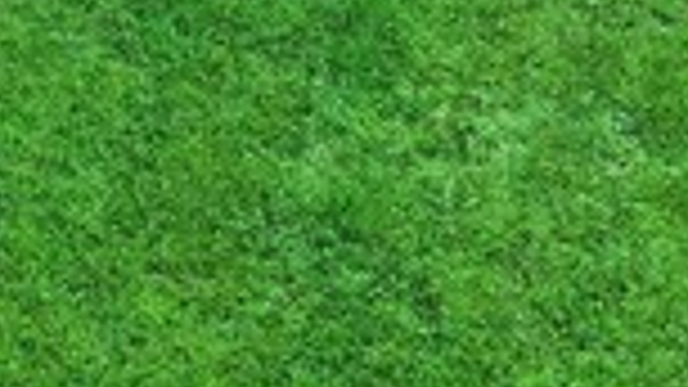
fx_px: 3794
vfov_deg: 5.5
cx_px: -243
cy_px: -734
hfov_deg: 10.1
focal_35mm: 208
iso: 100
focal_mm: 10.26
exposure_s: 1/80
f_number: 4
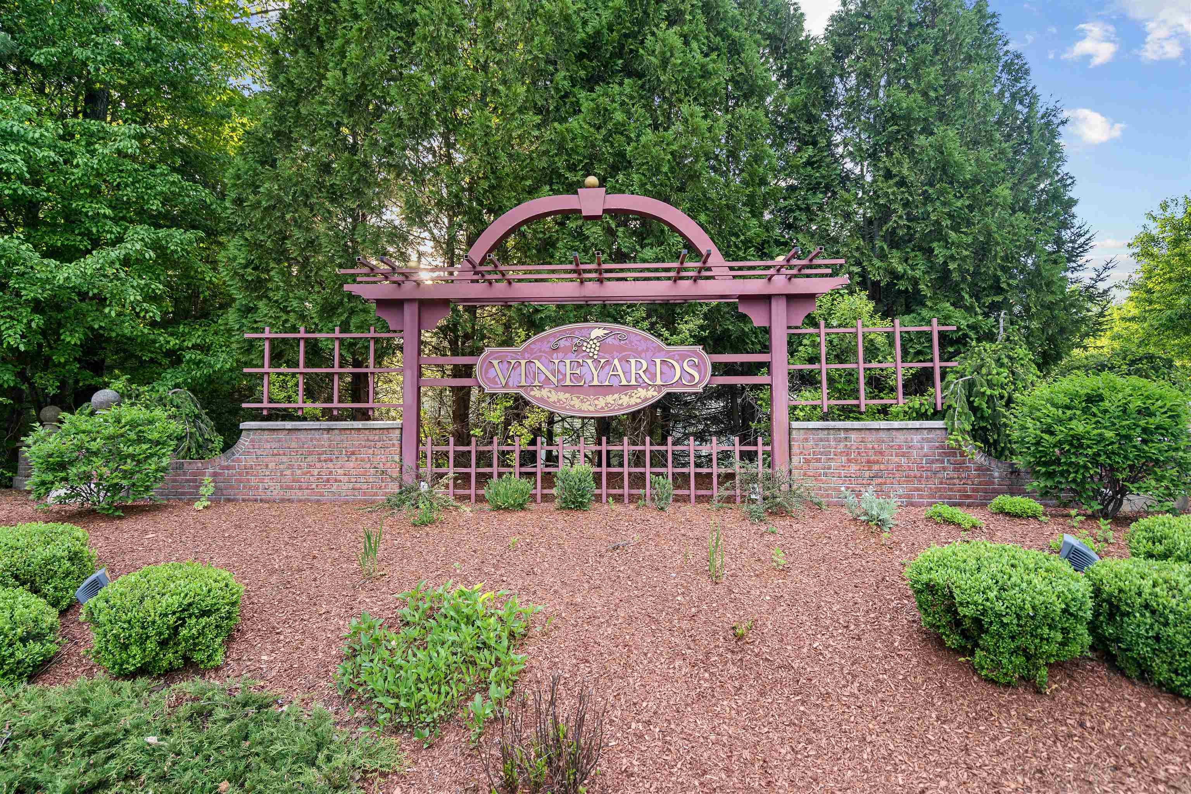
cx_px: 596
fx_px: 662
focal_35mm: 20
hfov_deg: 84.0
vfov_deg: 61.9
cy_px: 397
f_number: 4.5
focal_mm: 20
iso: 125
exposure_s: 1/20
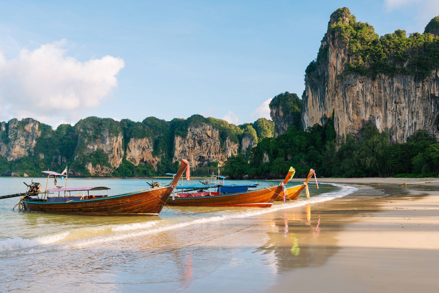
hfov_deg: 54.4
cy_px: 146
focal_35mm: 35
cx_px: 220
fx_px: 427
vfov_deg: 37.9
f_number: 3.5
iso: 100
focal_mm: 35
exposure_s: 1/1000
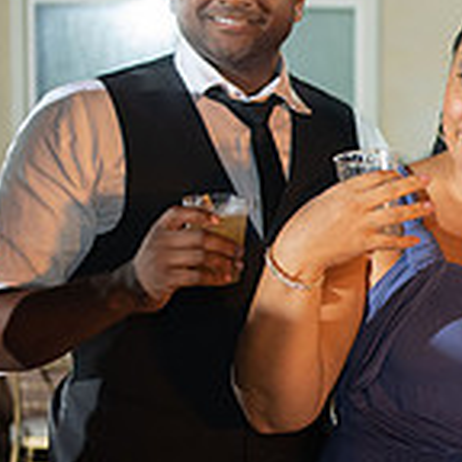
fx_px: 1812
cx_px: 728
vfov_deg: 14.5
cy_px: 287
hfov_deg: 13.5
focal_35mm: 120
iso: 1600
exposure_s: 1/200
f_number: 2.5
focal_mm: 35
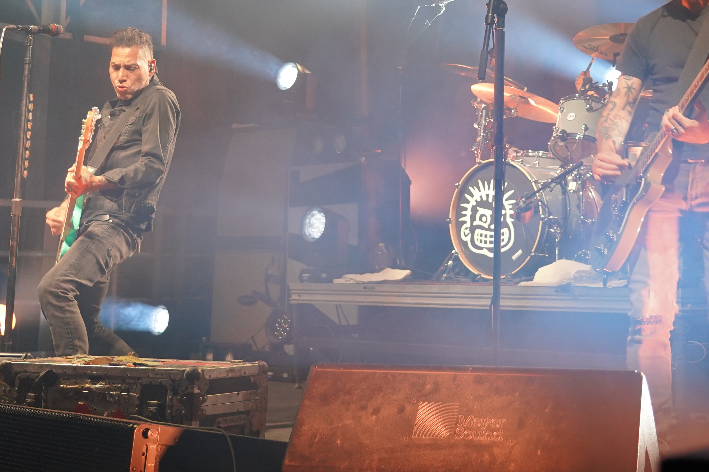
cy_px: 74
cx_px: 418
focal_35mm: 65
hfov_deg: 30.9
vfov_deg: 20.6
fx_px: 1280
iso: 1250
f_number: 4
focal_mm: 32
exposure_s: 1/160
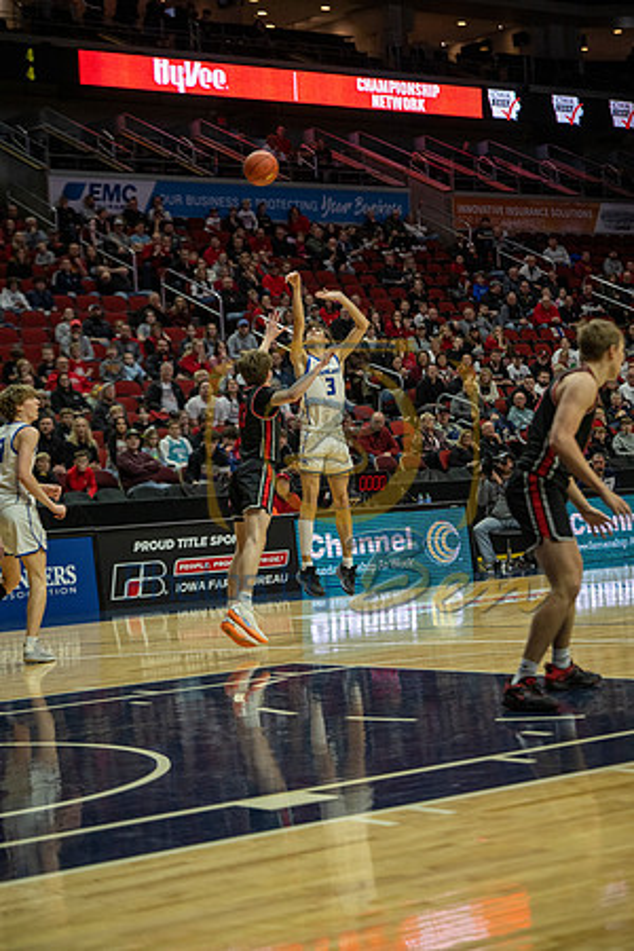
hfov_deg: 17.1
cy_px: 476
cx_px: 317
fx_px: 2113
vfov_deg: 25.4
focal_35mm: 80
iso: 2000
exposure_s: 1/1250
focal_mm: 80
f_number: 2.8
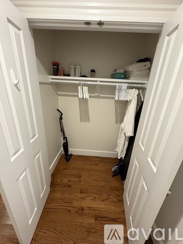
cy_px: 122
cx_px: 92
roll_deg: -3.6
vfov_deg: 102.1
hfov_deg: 85.7
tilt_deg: -18.1
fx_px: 99
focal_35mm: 14
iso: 500
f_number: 2.2
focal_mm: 2.22
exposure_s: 1/60
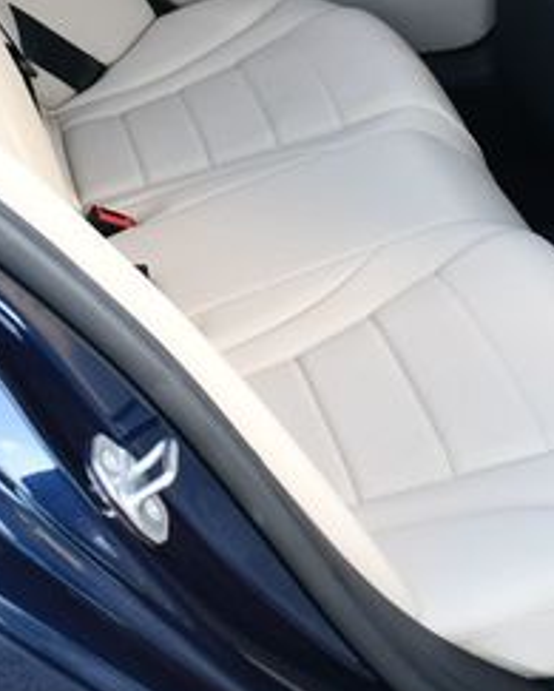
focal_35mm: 89
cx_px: 389
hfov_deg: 17.2
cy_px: 102
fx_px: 1821
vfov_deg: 21.1
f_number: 3.5
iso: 500
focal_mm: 18
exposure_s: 1/250
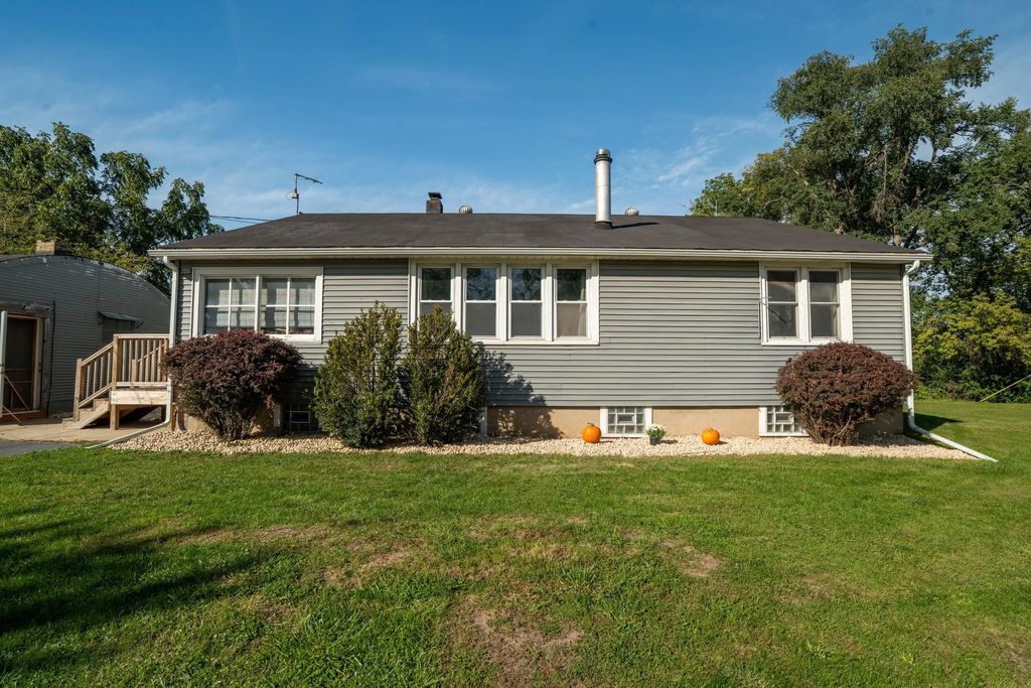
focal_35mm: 16
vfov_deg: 73.8
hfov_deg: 96.7
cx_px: 516
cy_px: 344
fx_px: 458
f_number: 9
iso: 100
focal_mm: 16
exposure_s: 1/125
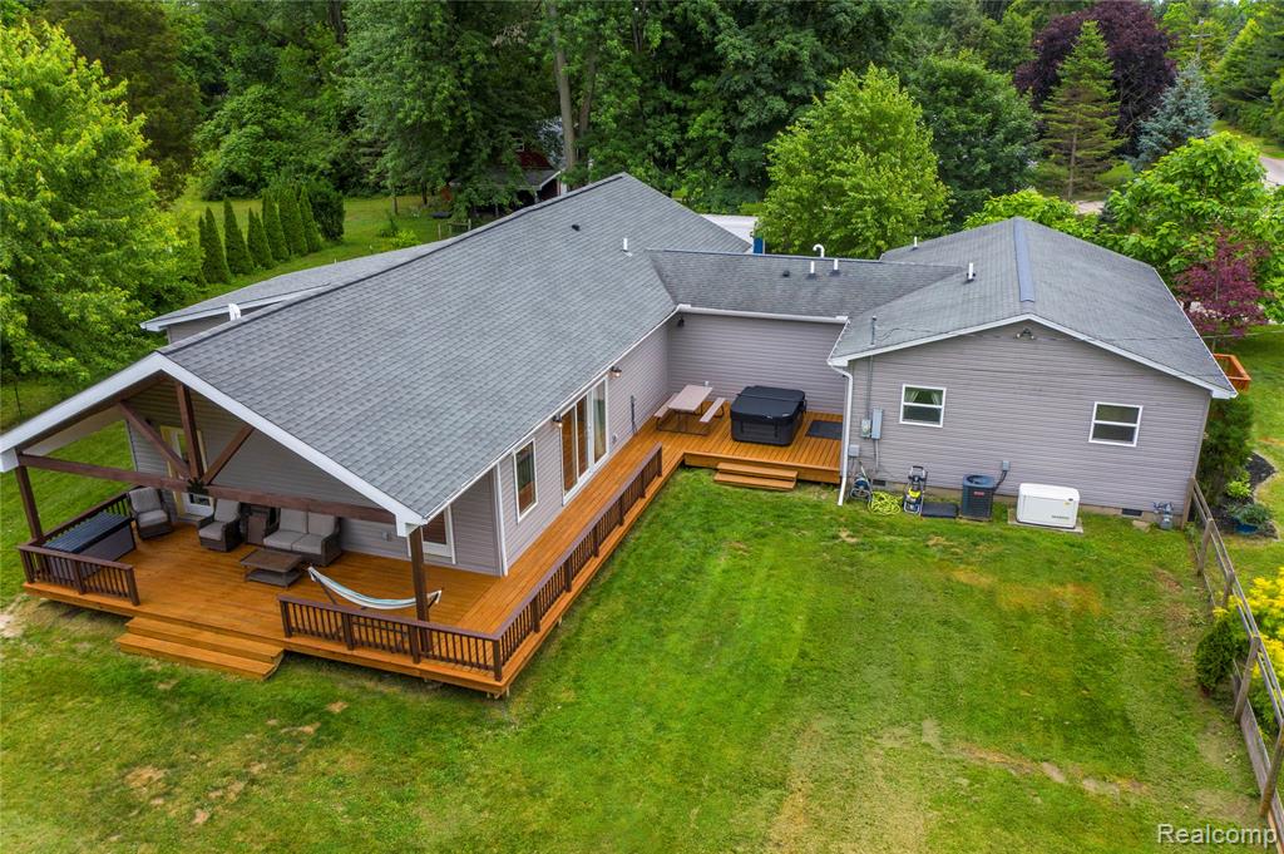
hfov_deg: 65.5
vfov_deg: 46.3
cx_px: 642
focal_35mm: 28
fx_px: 998
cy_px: 427
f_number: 5.6
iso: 100
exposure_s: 1/320
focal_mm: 10.26
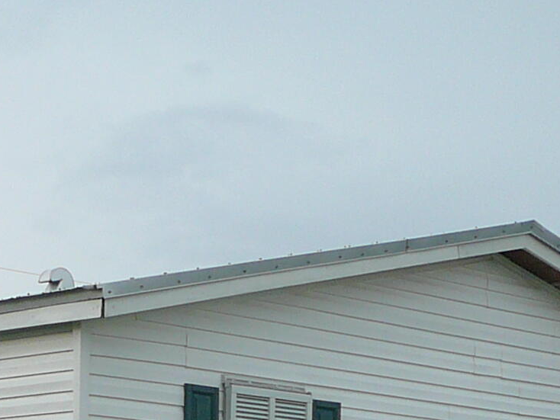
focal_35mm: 122
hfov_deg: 15.7
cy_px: 731
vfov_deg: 11.4
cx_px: -47
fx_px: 1974
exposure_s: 1/60
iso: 80
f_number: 2.8
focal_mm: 5.2
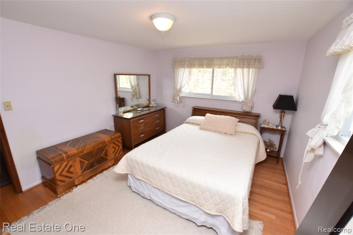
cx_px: 176
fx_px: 147
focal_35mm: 15
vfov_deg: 77.3
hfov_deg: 100.4
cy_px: 118
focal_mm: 10
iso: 720
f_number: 5.6
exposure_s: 1/125
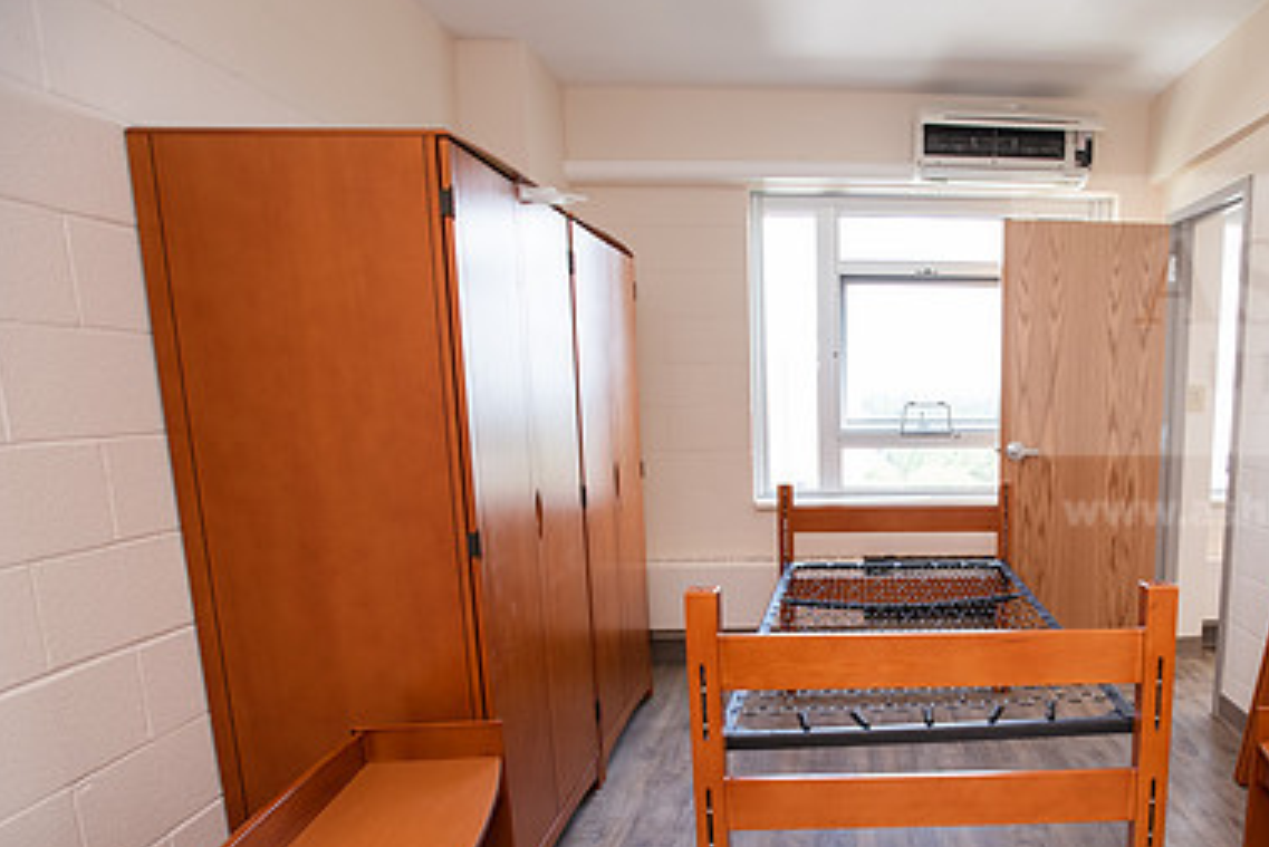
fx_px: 917
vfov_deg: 48.6
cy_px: 581
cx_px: 911
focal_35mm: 26
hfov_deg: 66.2
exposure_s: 1/160
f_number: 4
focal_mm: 17
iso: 500
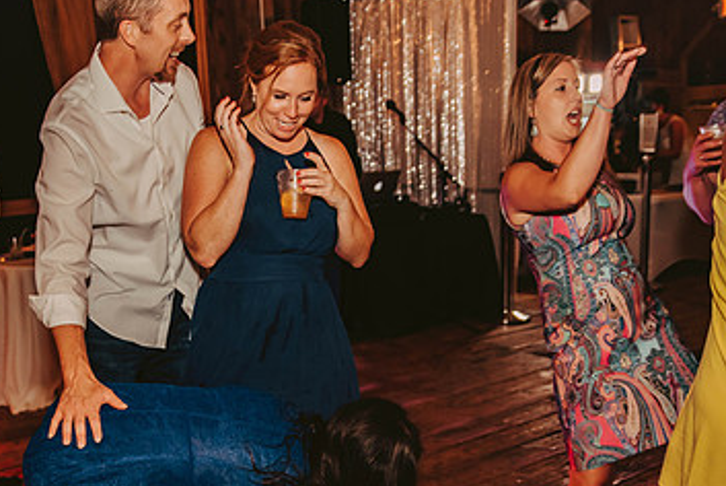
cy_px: 374
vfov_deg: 28.8
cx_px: 286
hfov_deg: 42.5
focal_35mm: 46
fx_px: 928
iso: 1250
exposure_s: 1/125
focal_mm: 28
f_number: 2.8
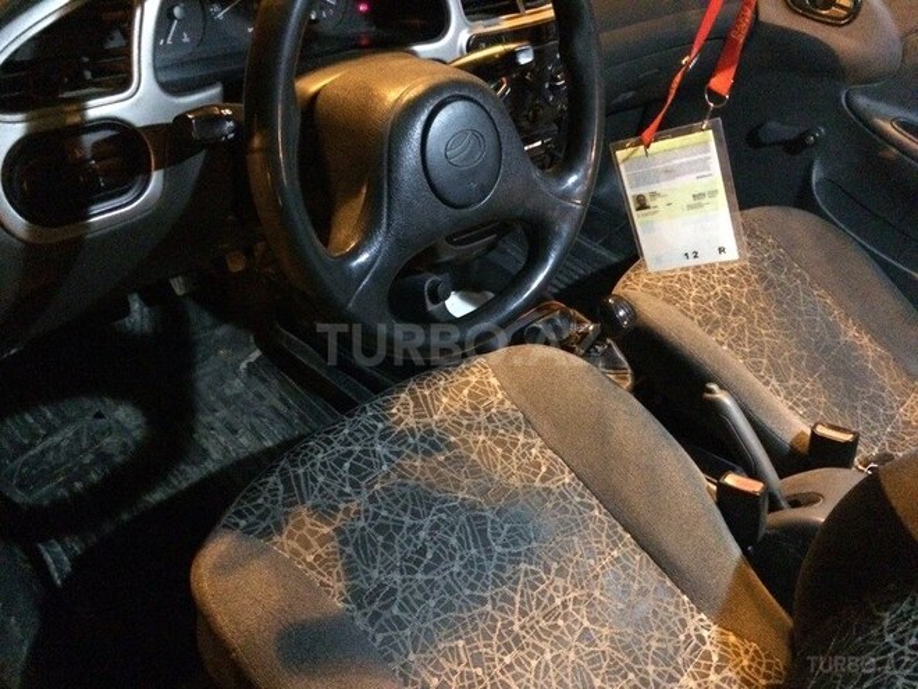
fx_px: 769
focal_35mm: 29
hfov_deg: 61.7
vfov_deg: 48.2
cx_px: 459
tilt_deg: -41.7
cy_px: 344
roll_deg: -13.0
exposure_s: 1/17
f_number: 2.2
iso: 1600
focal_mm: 4.15
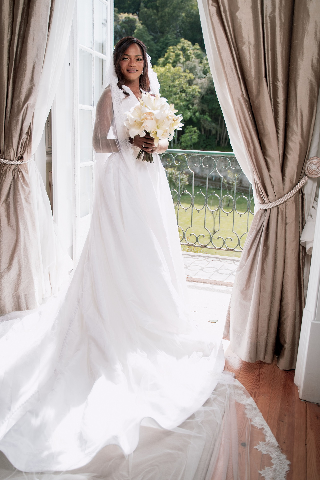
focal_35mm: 30
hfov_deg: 43.6
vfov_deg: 61.9
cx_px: 160
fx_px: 400
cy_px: 240
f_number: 2.8
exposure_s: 1/400
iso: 50
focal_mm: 30
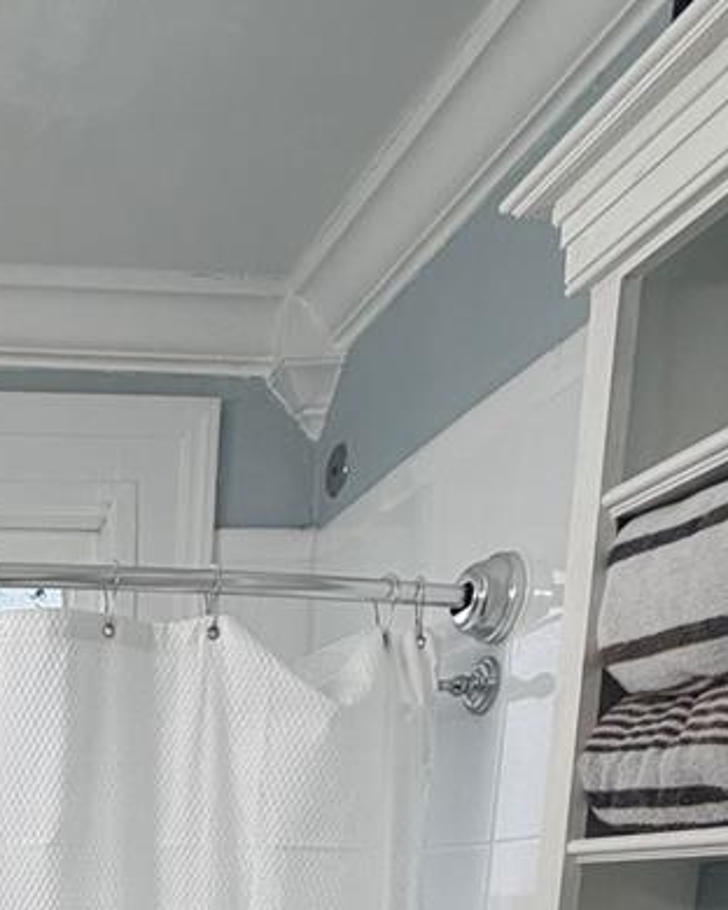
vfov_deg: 33.3
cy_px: 1157
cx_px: -84
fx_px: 1131
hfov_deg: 31.4
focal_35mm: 42
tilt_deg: -11.9
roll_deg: +1.4
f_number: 2.2
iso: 100
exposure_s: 1/120
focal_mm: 2.22
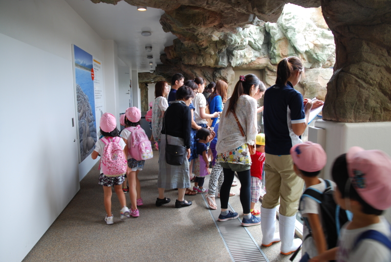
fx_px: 277
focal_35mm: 26
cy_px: 131
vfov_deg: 50.6
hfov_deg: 70.4
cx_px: 196
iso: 200
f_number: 4
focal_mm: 17
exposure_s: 1/60
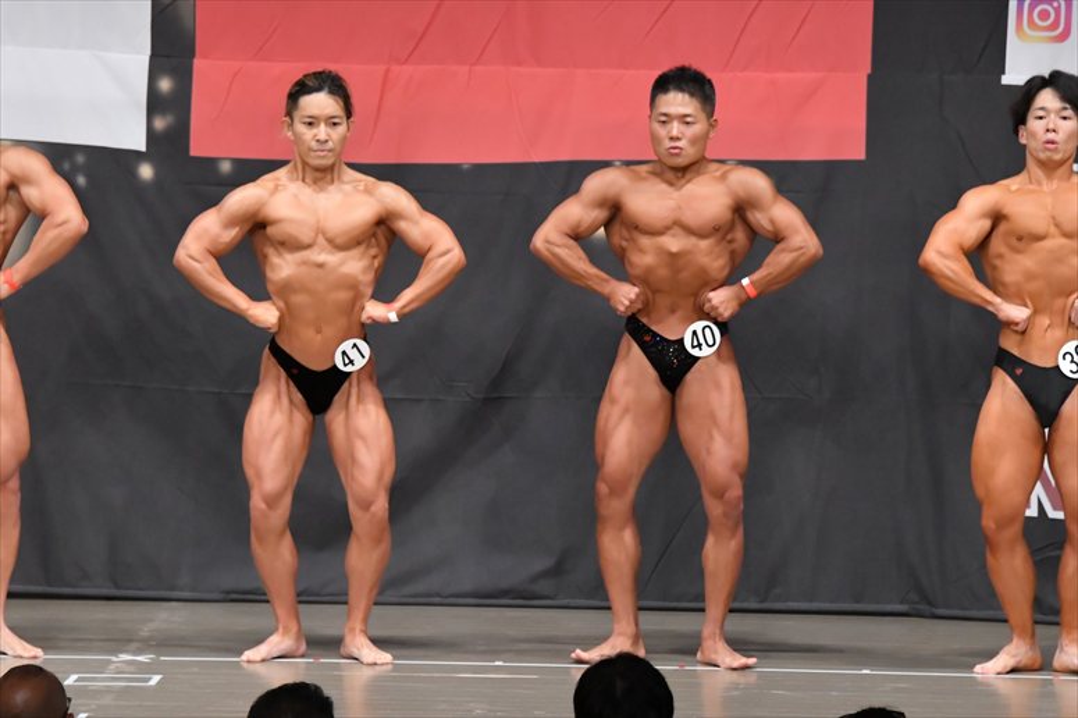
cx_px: 539
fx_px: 6734
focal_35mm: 225
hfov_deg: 9.2
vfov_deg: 6.1
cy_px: 359
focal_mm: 150
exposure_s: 1/400
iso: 6400
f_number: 5.6
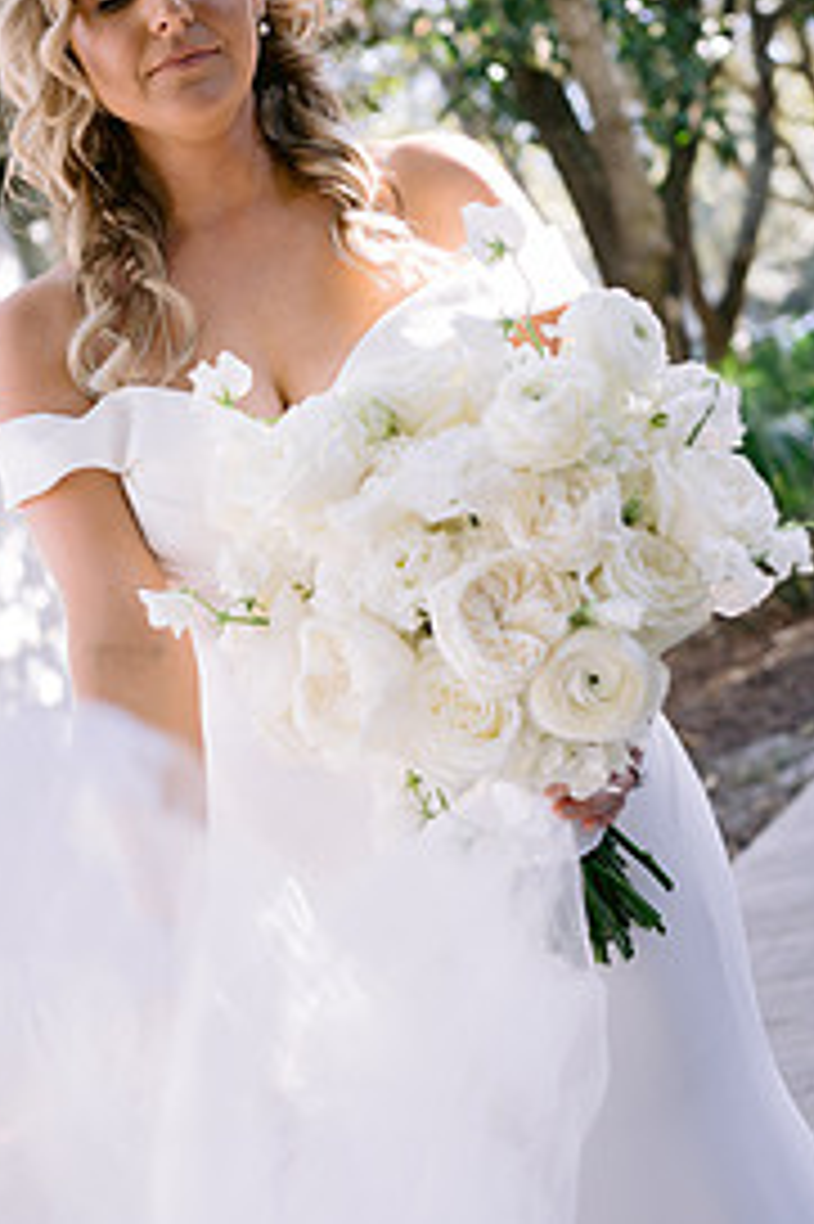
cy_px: 500
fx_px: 1970
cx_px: 243
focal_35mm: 58
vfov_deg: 34.4
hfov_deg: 23.2
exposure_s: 1/250
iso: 200
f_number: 2.8
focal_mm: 35
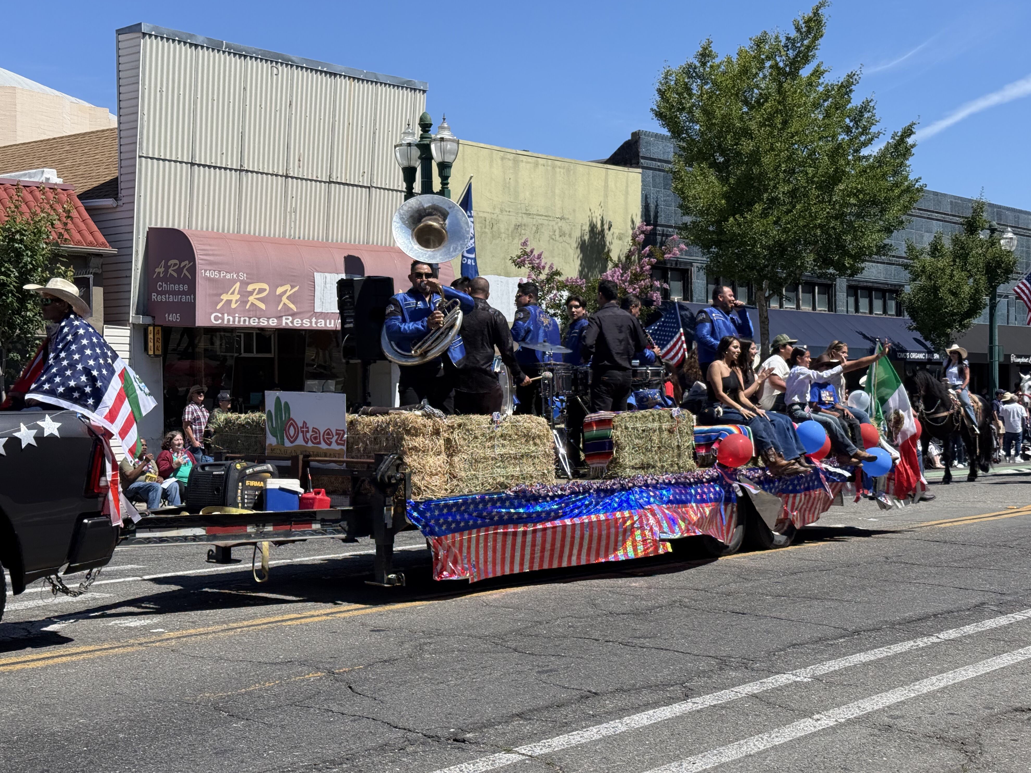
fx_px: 1459
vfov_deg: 29.7
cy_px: 380
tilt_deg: -0.1
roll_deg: +0.7
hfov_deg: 38.9
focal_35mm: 49
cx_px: 517
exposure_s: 1/4878
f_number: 1.78
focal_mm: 6.76
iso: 80
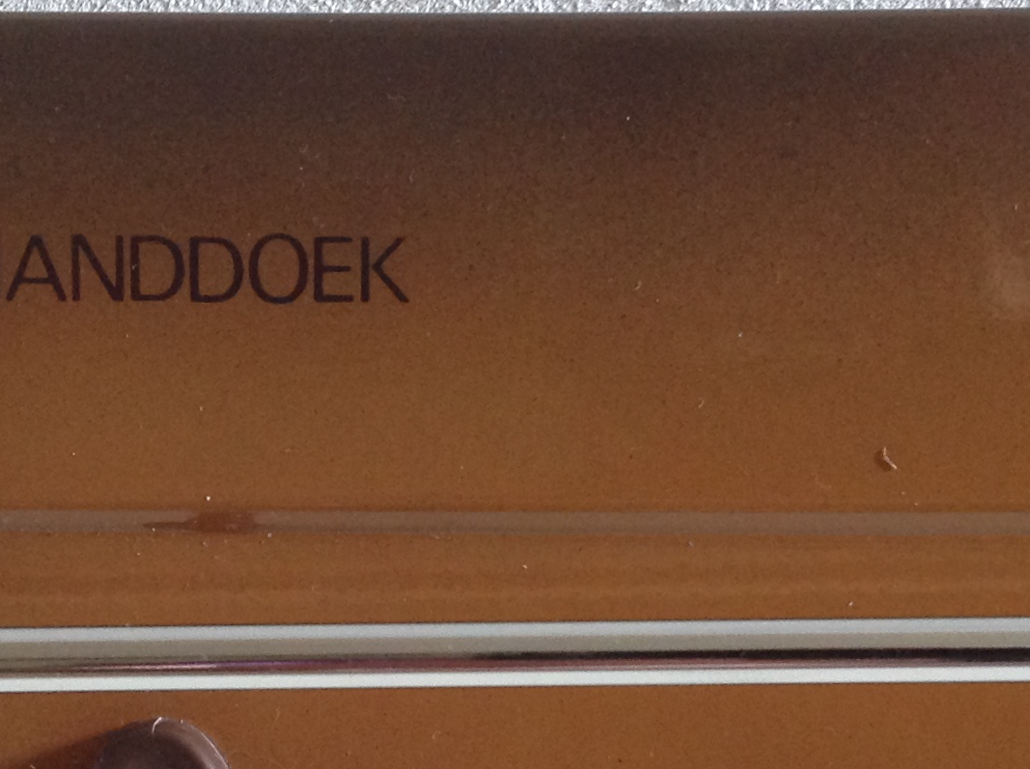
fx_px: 2525
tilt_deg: -29.6
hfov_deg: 23.1
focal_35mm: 85
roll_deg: +0.1
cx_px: 515
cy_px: 613
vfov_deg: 17.2
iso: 200
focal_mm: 4.28
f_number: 2.4
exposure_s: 1/15
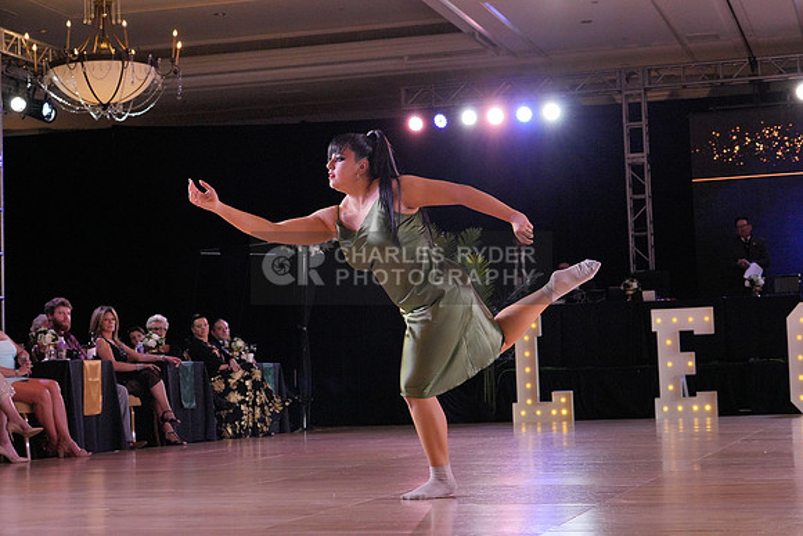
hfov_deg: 28.8
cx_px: 402
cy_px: 268
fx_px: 1562
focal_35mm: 70
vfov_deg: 19.5
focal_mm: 70
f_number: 7.1
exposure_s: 1/500
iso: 6400
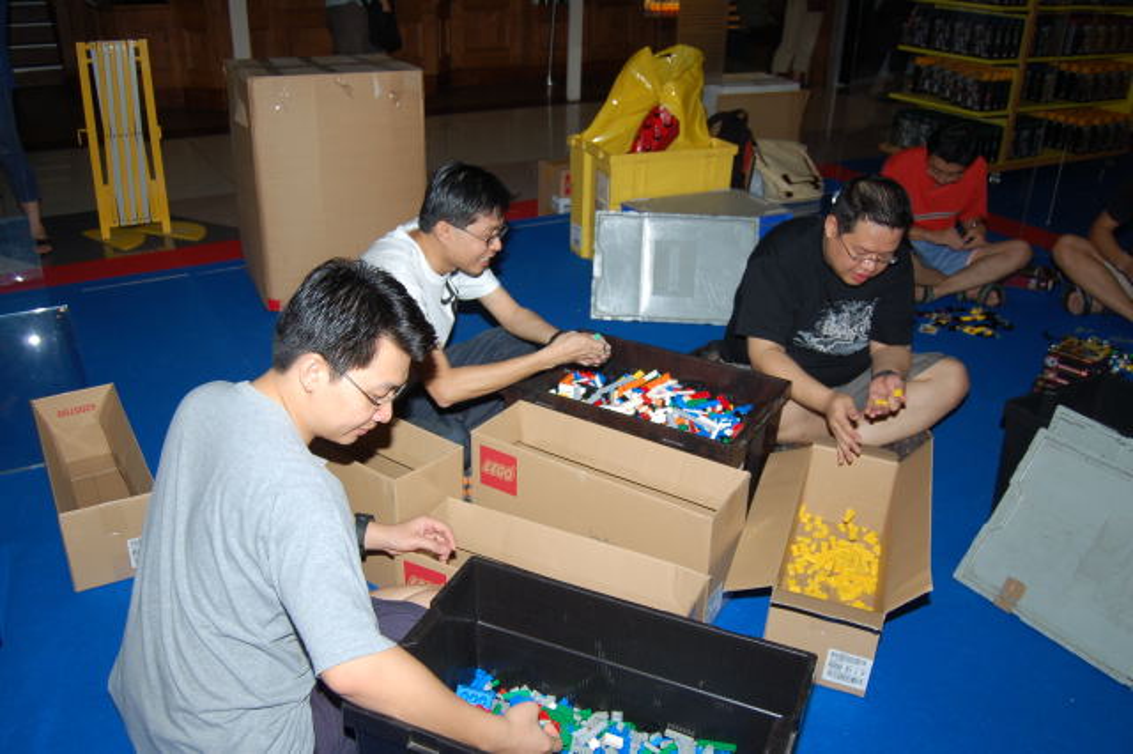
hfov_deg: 62.0
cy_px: 377
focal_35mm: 30
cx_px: 566
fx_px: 944
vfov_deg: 43.6
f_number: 4
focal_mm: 20
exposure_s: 1/60
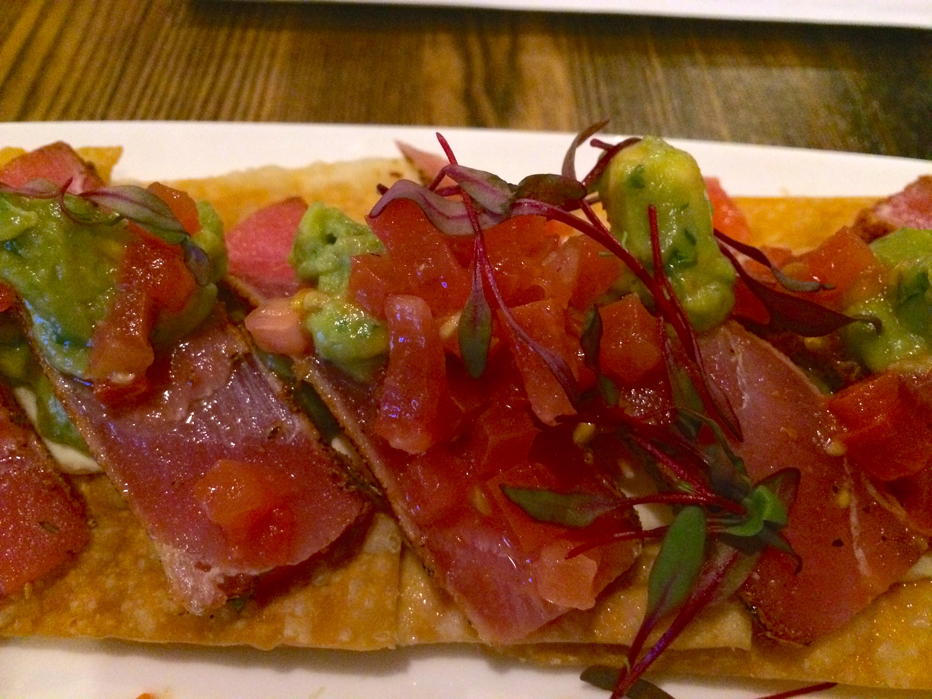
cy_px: 350
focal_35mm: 29
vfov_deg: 48.2
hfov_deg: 61.7
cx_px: 466
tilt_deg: -52.2
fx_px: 781
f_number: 2.2
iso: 400
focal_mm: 4.15
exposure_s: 1/15
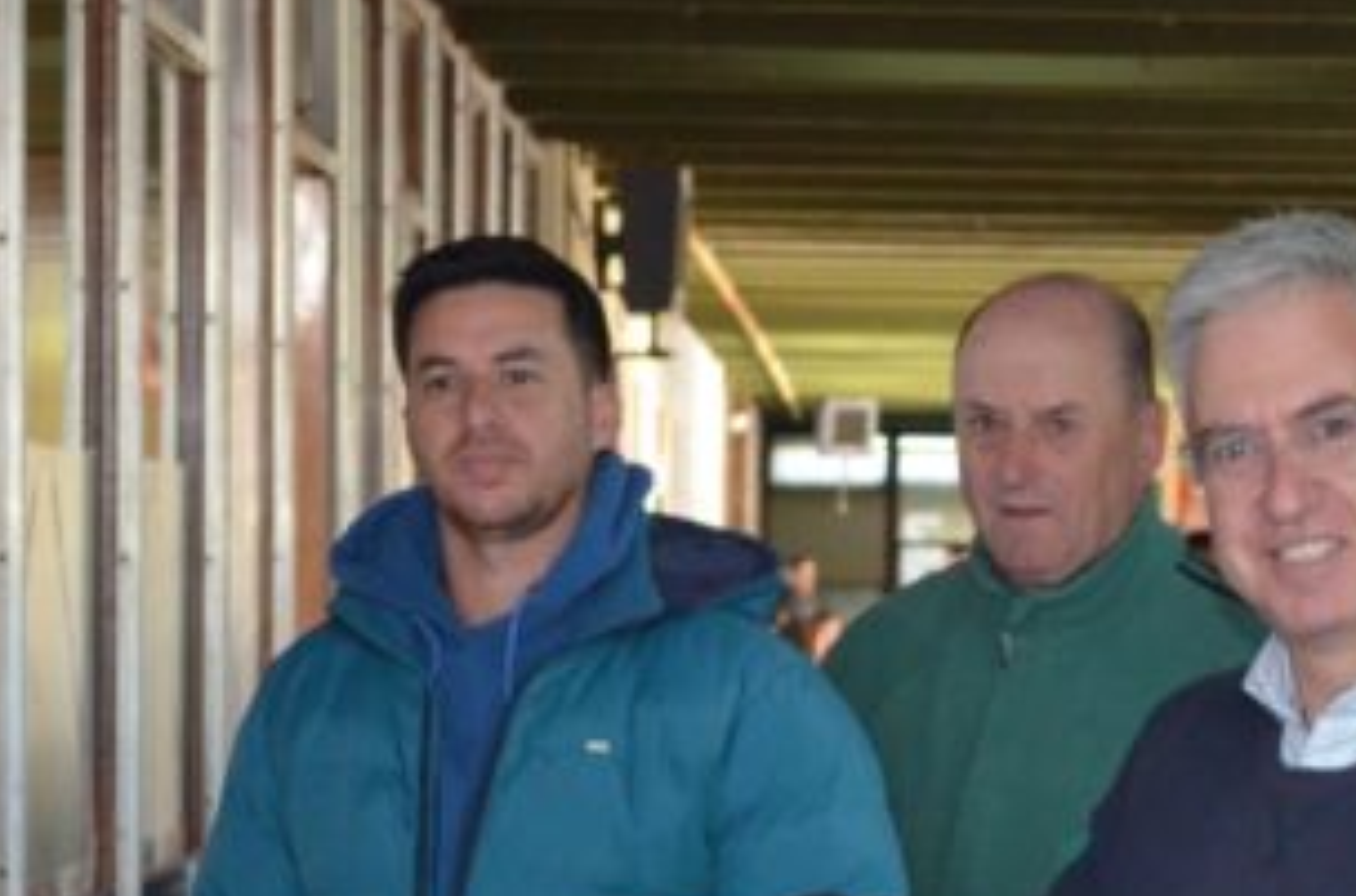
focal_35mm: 165
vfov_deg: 8.2
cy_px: 983
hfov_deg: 12.4
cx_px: 1115
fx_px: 6199
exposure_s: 1/60
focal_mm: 48
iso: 2800
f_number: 5.6
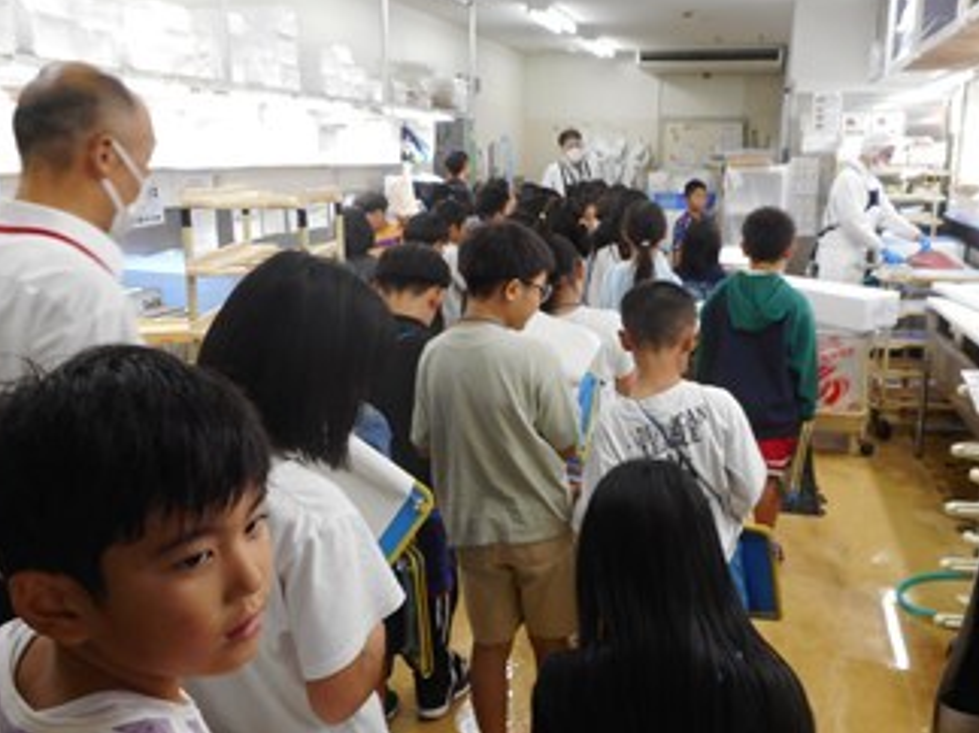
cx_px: 573
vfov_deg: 45.4
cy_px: 366
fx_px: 876
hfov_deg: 58.0
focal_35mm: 31
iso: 200
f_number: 3.7
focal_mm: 4.5
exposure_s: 1/30
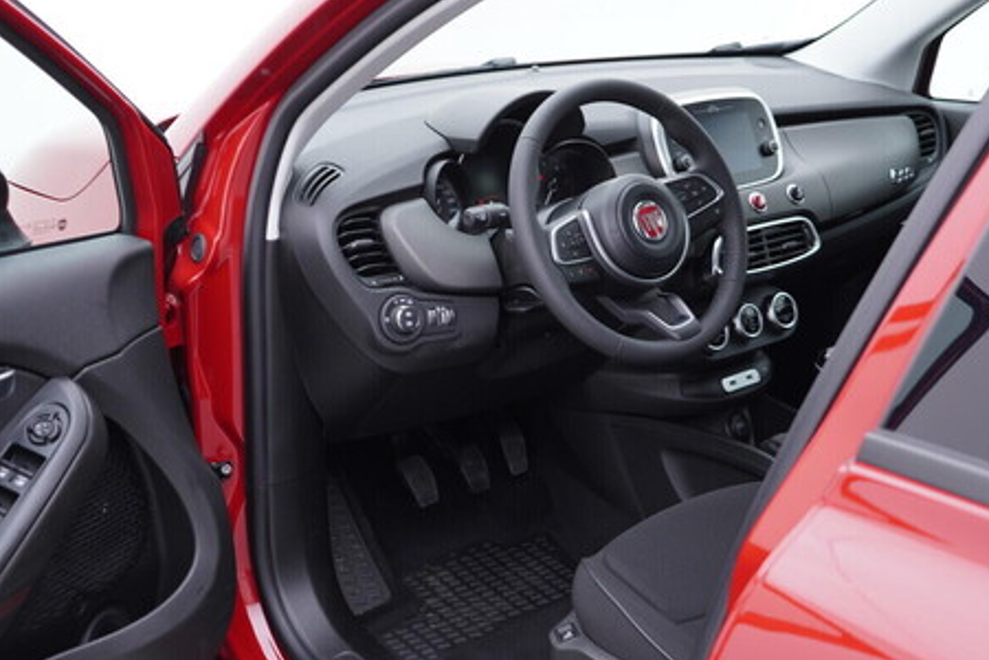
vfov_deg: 30.4
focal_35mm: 44
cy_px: 399
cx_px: 567
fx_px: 1209
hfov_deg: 44.4
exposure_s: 1/40
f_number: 2.8
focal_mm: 24
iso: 160
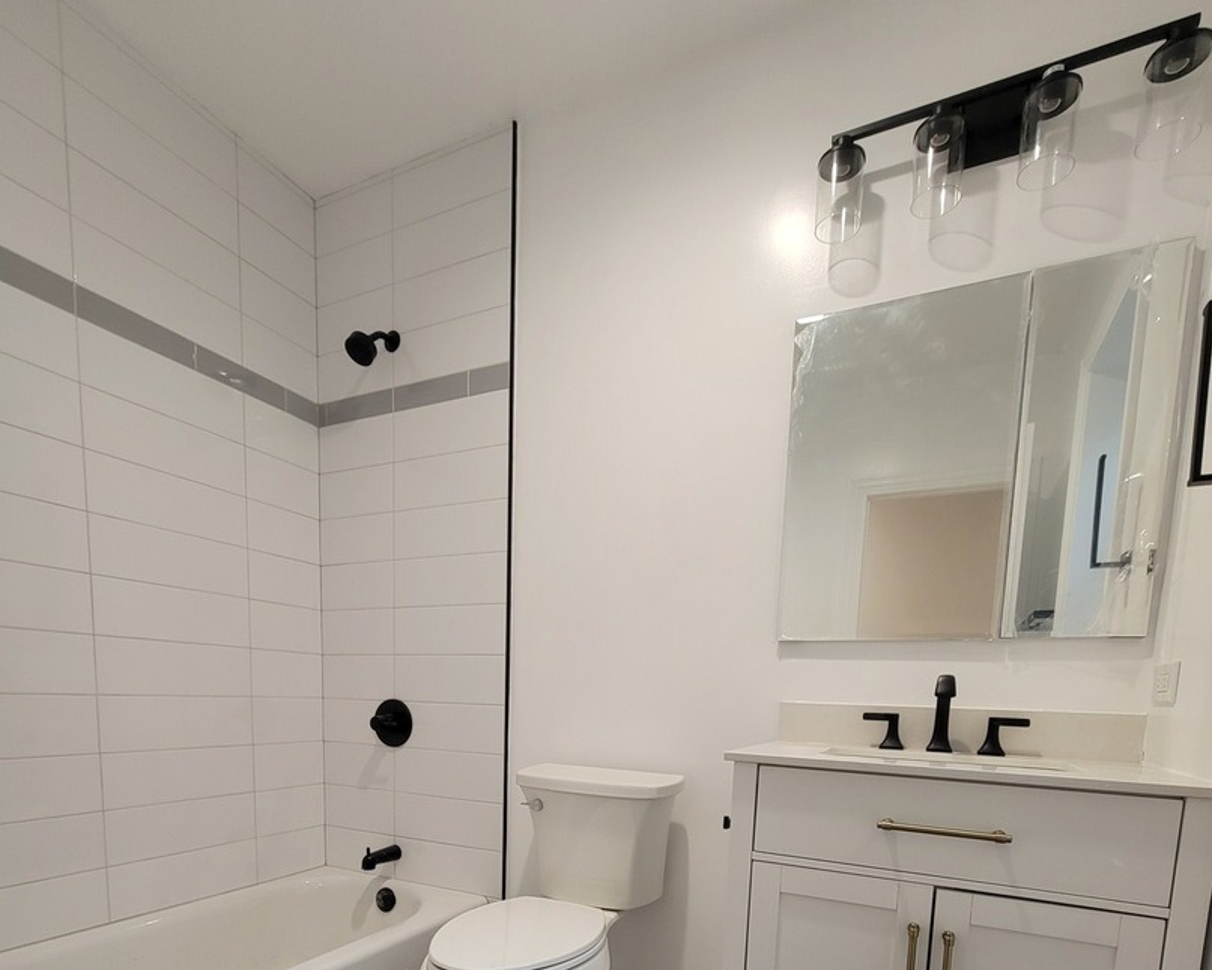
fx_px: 610
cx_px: 608
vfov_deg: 69.4
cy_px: 778
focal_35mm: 17
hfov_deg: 89.6
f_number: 2.2
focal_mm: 2.2
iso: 200
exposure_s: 1/60
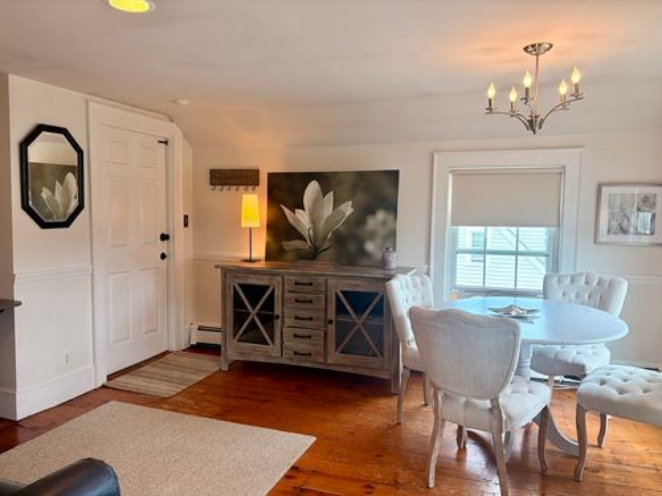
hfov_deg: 67.3
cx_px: 331
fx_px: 497
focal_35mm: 26
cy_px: 248
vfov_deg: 53.1
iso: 125
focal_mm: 5.96
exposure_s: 1/168
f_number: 1.6
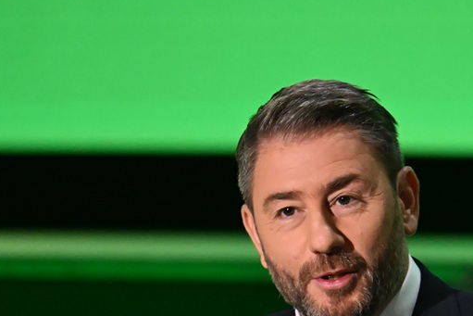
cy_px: 316
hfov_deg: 1.8
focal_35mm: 1174
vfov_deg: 1.2
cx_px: 342
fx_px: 15428
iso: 8000
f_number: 6.7
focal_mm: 500
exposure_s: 1/160
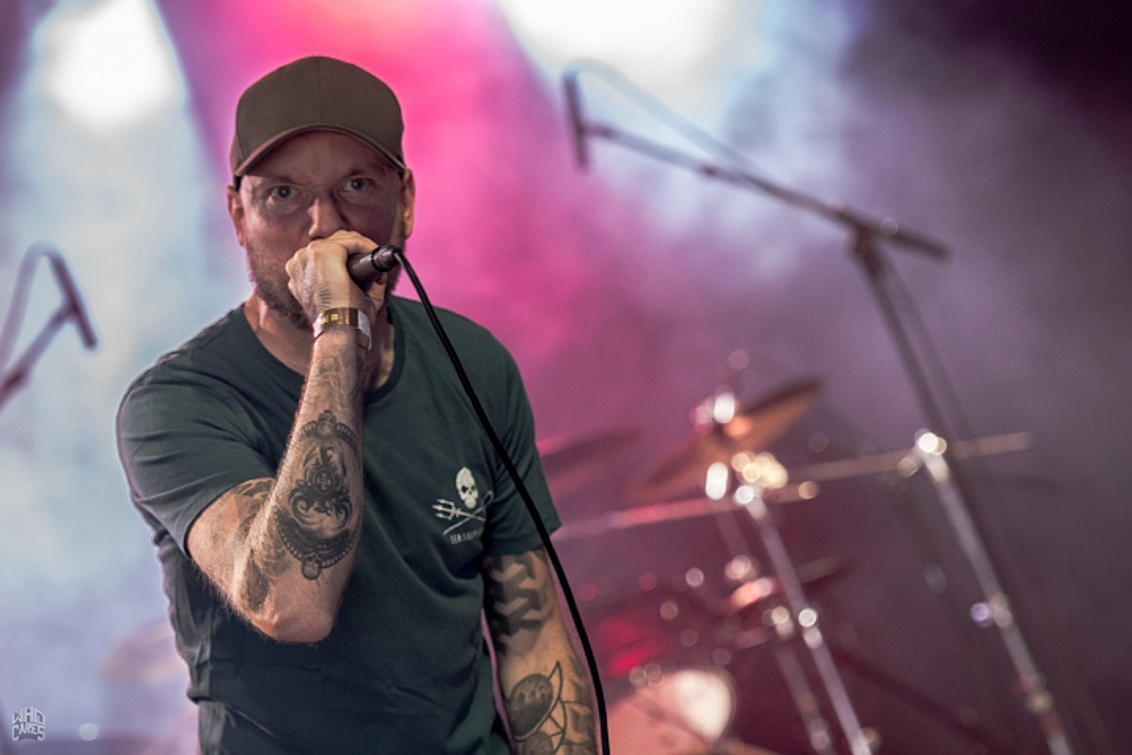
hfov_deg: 12.2
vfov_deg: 8.2
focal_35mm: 168
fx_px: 5282
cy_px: 378
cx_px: 566
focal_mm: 112
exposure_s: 1/125
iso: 1600
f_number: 2.8
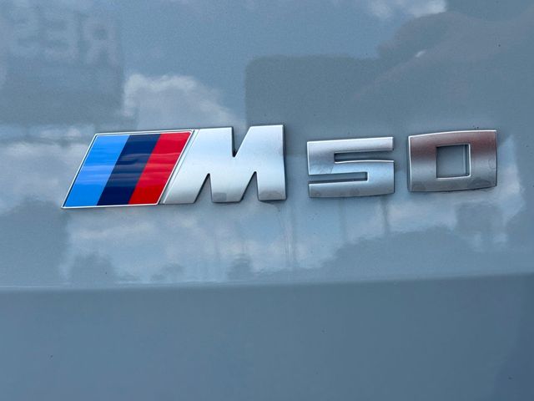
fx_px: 740
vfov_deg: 30.3
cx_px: 267
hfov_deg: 39.7
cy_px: 200
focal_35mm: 48
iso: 64
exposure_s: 1/1795
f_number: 1.78
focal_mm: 6.76
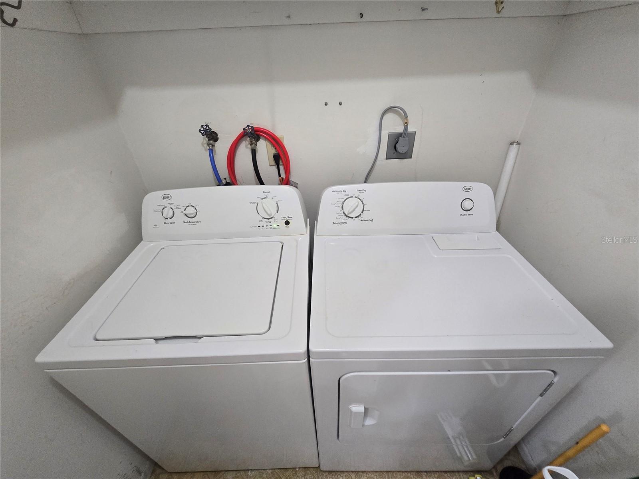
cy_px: 240
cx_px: 320
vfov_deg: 89.9
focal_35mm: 13
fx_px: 240
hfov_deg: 106.2
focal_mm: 2.2
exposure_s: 1/60
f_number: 2.2
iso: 320
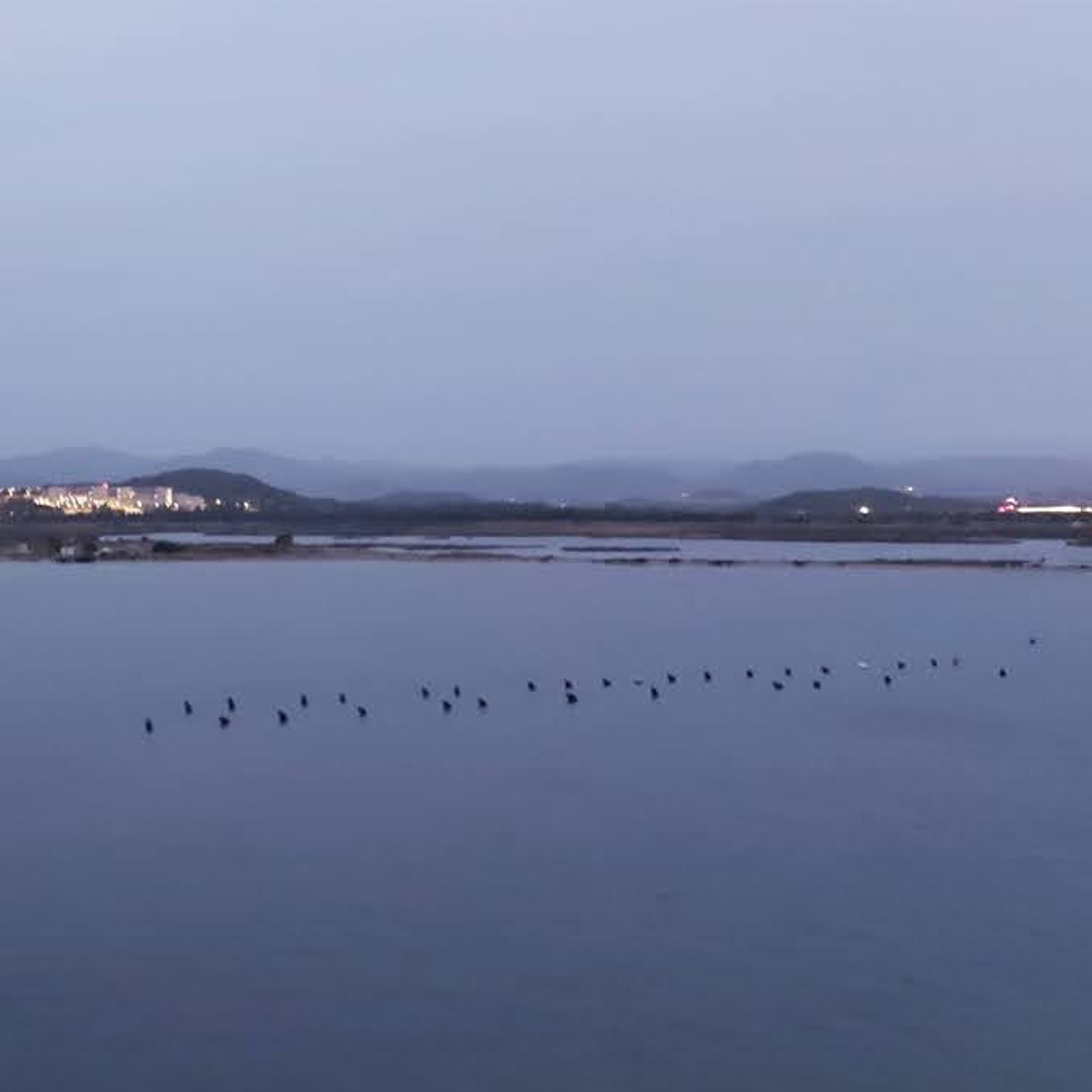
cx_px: 116
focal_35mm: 45
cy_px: 582
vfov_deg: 37.5
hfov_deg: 35.4
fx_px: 1606
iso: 1600
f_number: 1.8
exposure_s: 1/10
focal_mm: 5.23
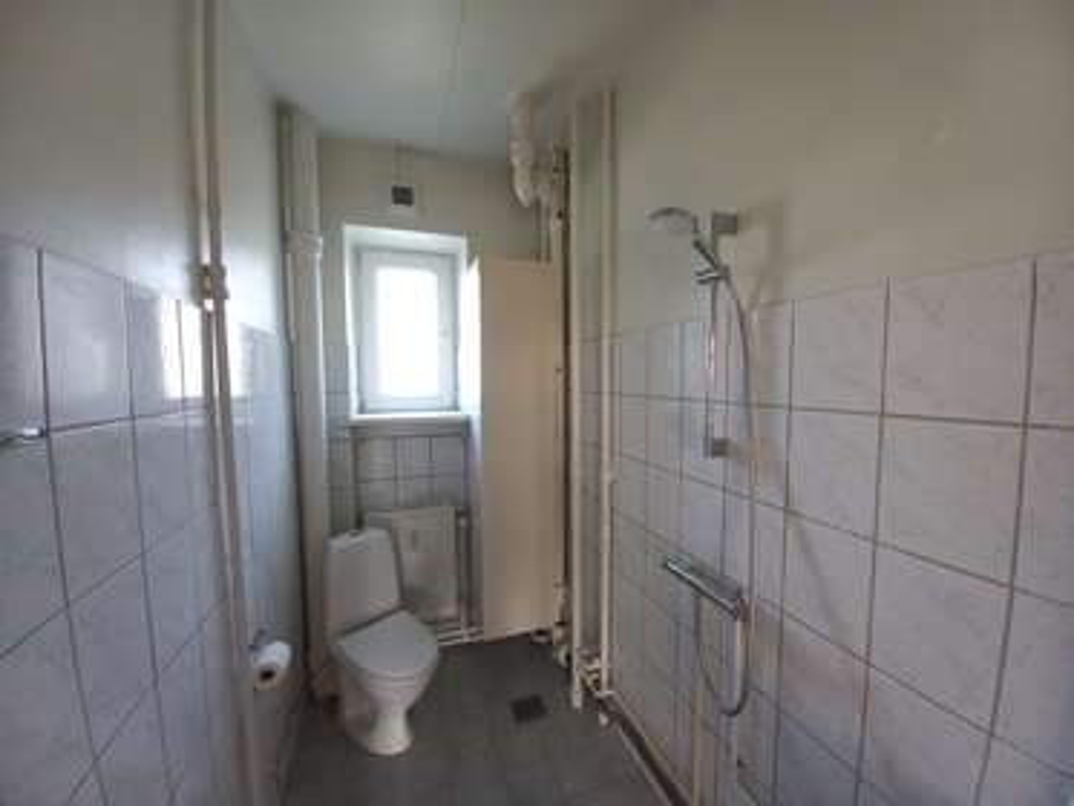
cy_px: 403
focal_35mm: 13
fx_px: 403
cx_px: 537
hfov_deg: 106.2
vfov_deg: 89.9
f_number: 2.2
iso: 160
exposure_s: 1/33.3
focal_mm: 1.42
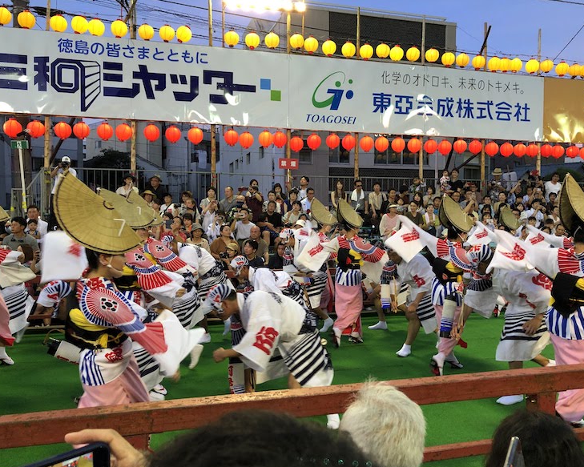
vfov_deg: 48.5
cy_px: 239
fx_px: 518
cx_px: 300
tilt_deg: -4.3
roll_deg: +1.0
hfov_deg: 58.8
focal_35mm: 30
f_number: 1.8
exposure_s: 1/30
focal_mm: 3.99
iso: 32
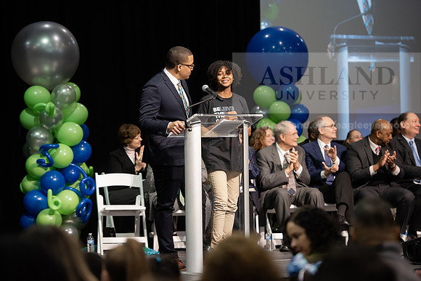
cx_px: 210
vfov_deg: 10.2
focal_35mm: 135
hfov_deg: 15.2
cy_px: 140
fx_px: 1579
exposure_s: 1/200
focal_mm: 135
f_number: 3.2
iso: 1250
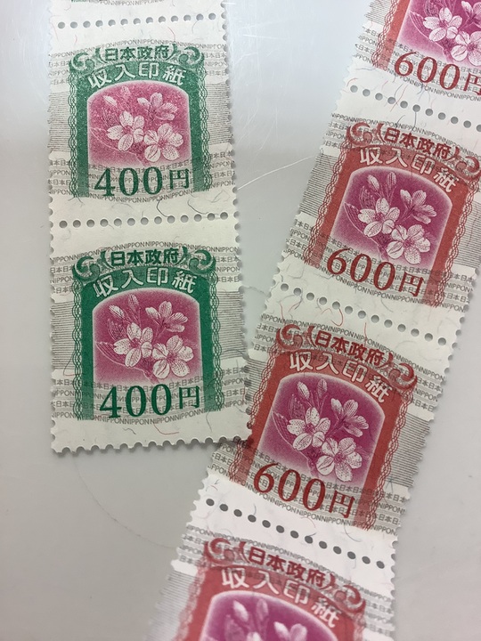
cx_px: 240
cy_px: 320
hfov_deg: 45.4
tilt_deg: -74.4
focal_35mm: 31
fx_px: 574
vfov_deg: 58.4
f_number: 2.4
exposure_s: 1/60
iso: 80
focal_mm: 3.3
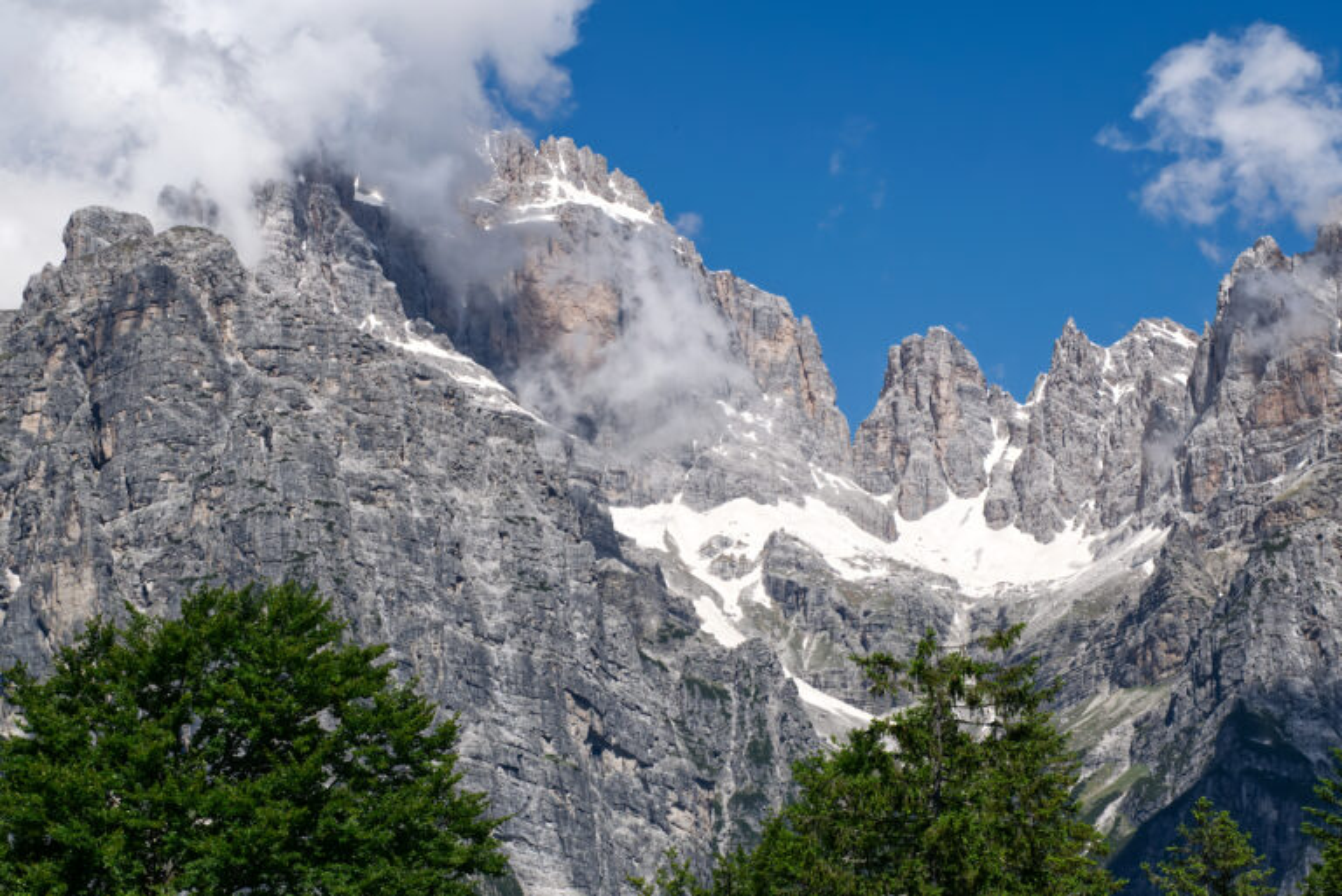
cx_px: 671
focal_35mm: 84
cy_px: 448
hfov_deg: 24.2
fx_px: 3133
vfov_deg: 16.3
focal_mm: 56
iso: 200
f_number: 11
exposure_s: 1/640
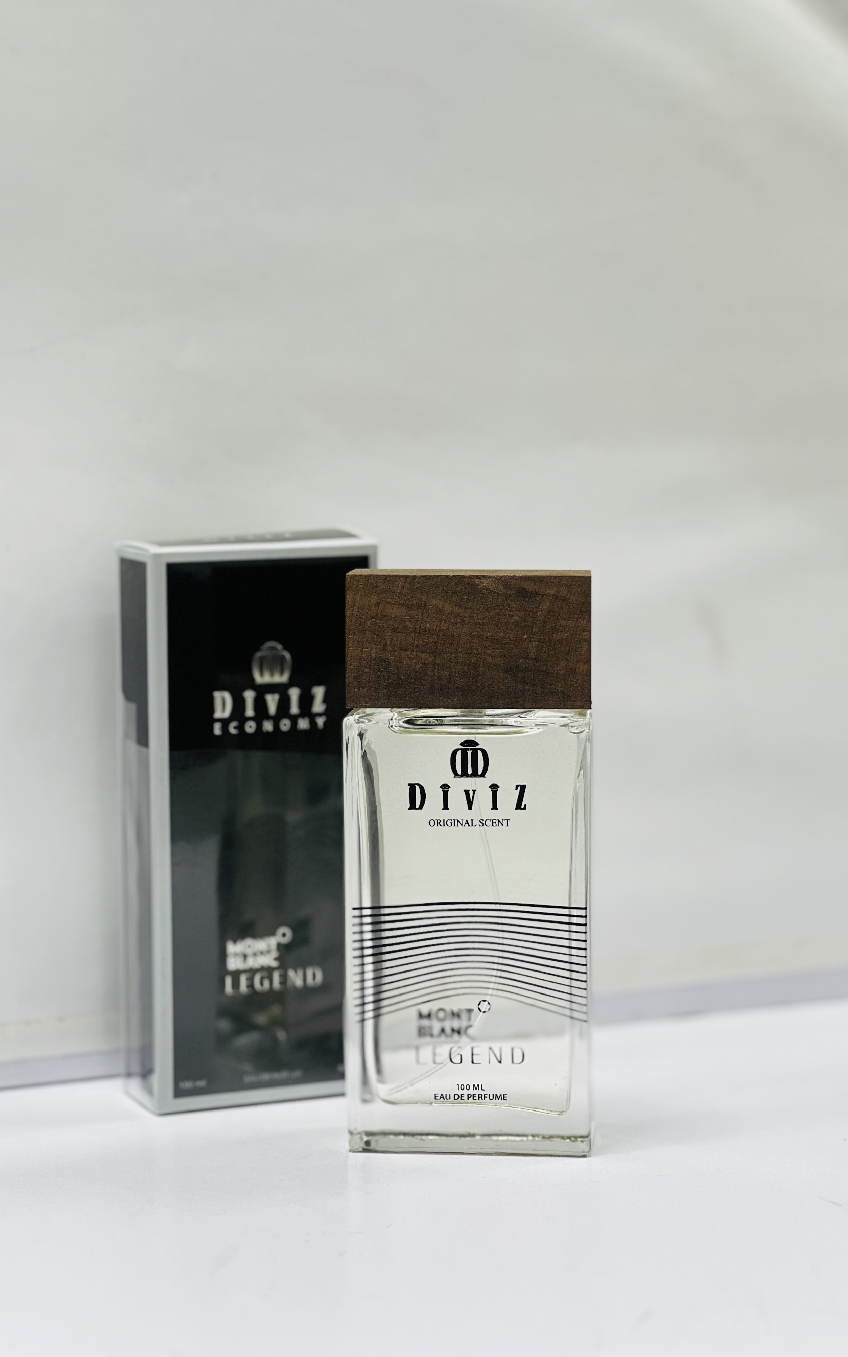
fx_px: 3032
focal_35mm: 82
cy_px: 680
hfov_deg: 15.9
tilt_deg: -5.3
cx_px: 400
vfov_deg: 25.2
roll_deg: +0.4
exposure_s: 1/100
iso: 125
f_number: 2.8
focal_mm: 9
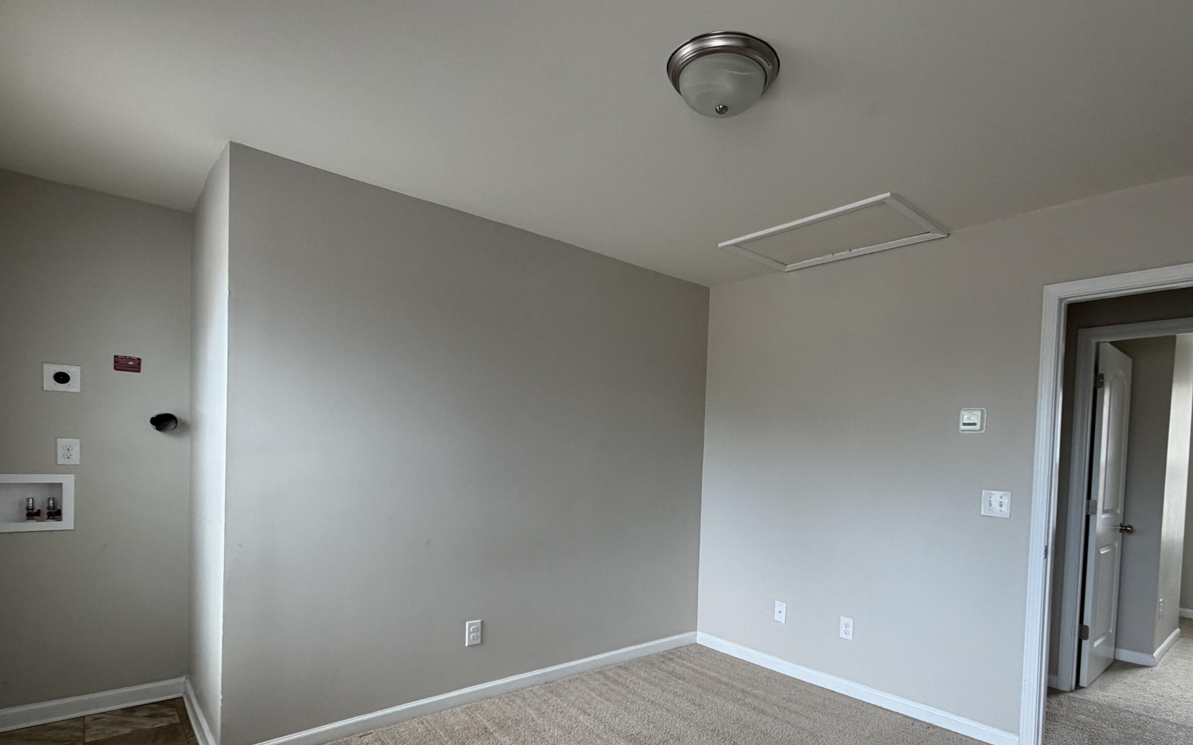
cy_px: 471
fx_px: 618
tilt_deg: -1.6
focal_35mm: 19
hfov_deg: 87.7
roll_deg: -1.8
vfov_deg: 61.3
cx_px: 656
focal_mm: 2.22
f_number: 2.2
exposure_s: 1/121
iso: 250
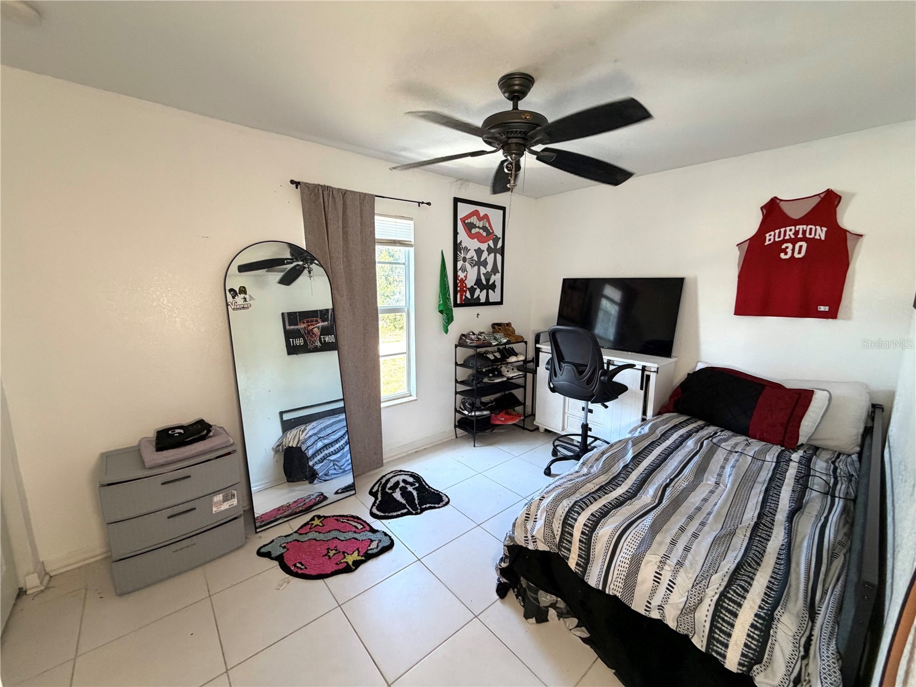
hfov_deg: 102.1
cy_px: 344
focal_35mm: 14
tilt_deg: -9.5
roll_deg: -0.5
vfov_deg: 85.7
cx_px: 458
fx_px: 370
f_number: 2.2
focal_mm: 2.22
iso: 250
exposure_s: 1/120
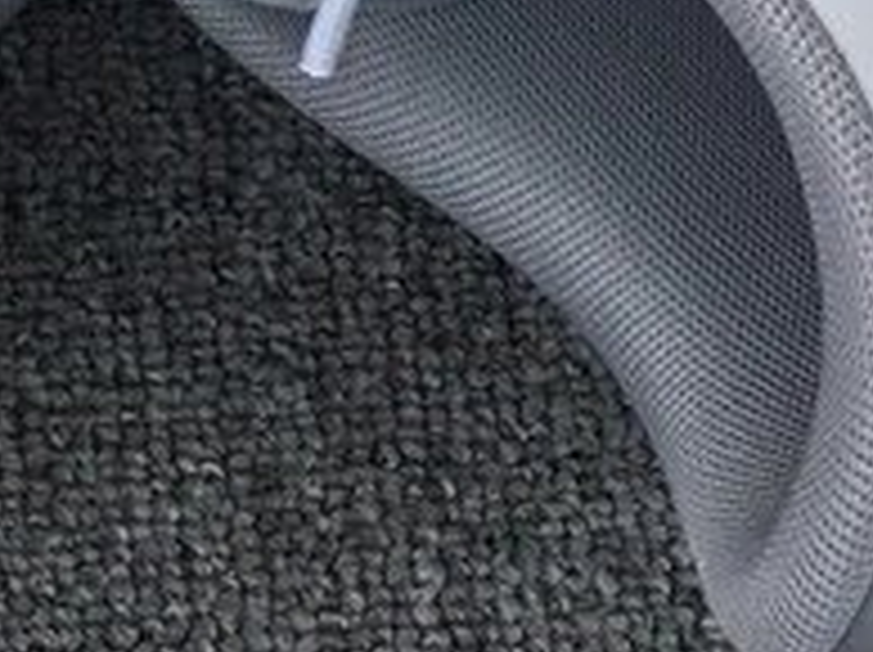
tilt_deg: -57.7
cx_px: 108
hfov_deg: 13.6
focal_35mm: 144
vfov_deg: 9.6
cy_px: -663
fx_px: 3627
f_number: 2.4
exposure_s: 1/595
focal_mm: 3.3
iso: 25
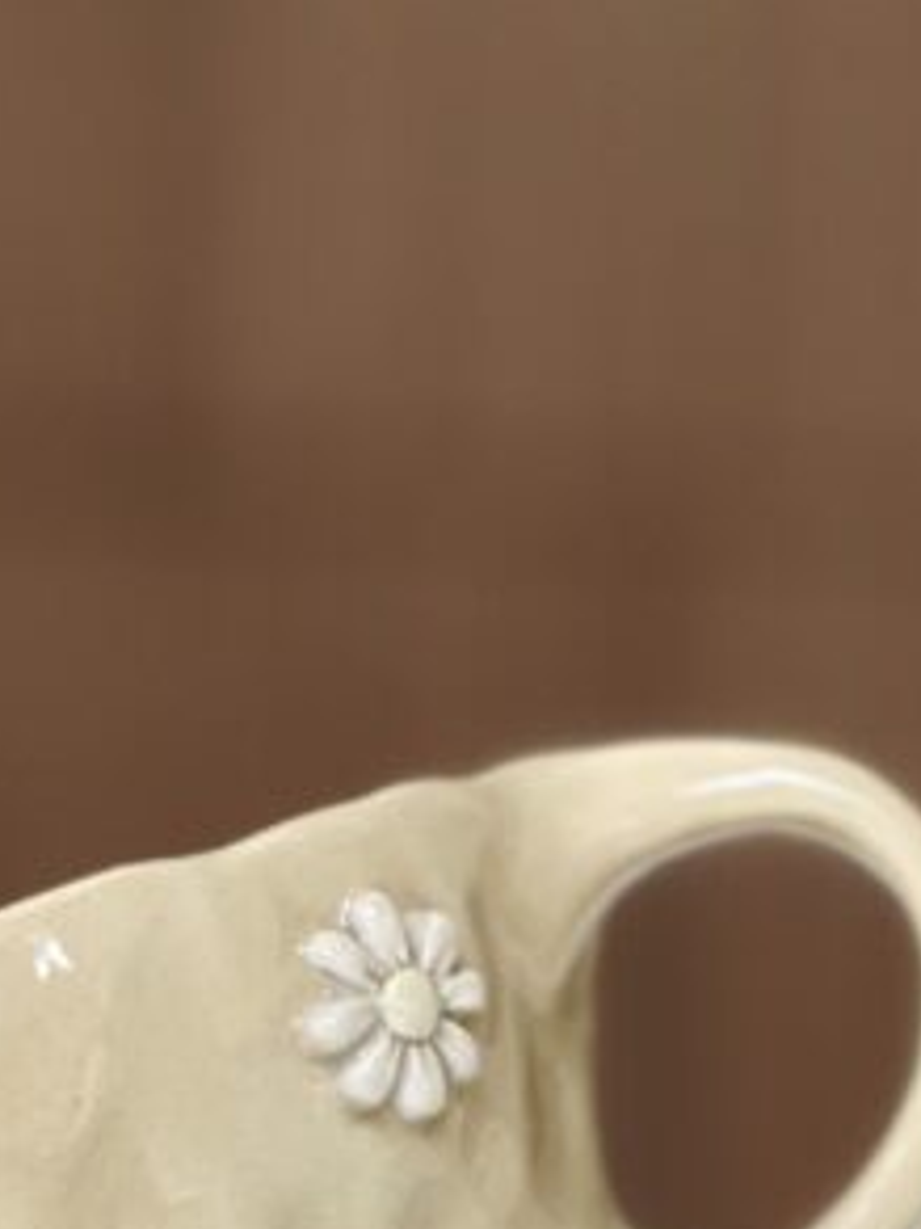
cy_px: 1595
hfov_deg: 7.0
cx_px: 151
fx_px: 7485
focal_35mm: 211
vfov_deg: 9.2
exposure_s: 1/121
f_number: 2.8
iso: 64
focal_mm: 9
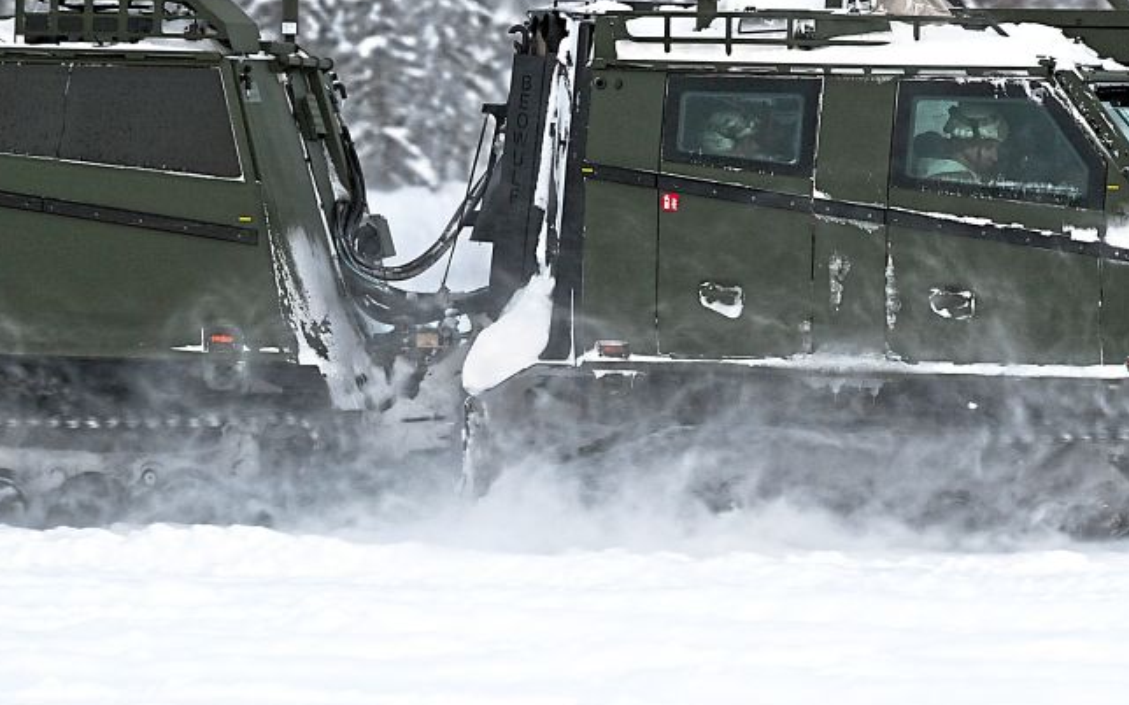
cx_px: 542
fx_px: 9658
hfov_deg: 6.7
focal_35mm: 314
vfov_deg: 4.2
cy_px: 151
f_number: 4
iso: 320
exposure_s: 1/200
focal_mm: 160
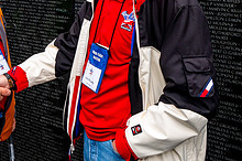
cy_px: -1
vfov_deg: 19.9
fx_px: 443
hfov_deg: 29.6
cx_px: 37
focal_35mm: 66
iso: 720
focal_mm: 25
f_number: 8
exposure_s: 1/640
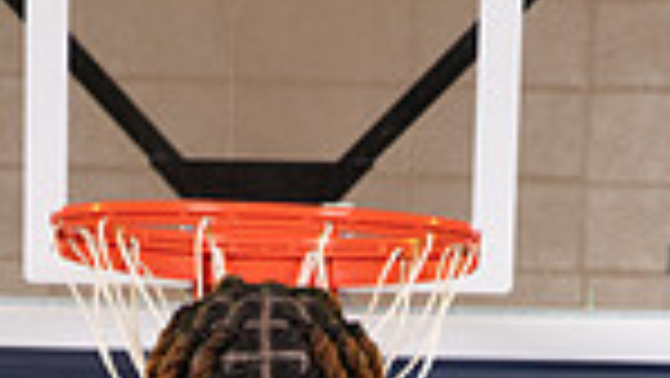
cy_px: 972
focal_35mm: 196
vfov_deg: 5.9
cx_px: 274
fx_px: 3484
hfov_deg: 11.0
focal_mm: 62
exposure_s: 1/320
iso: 320
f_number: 7.1
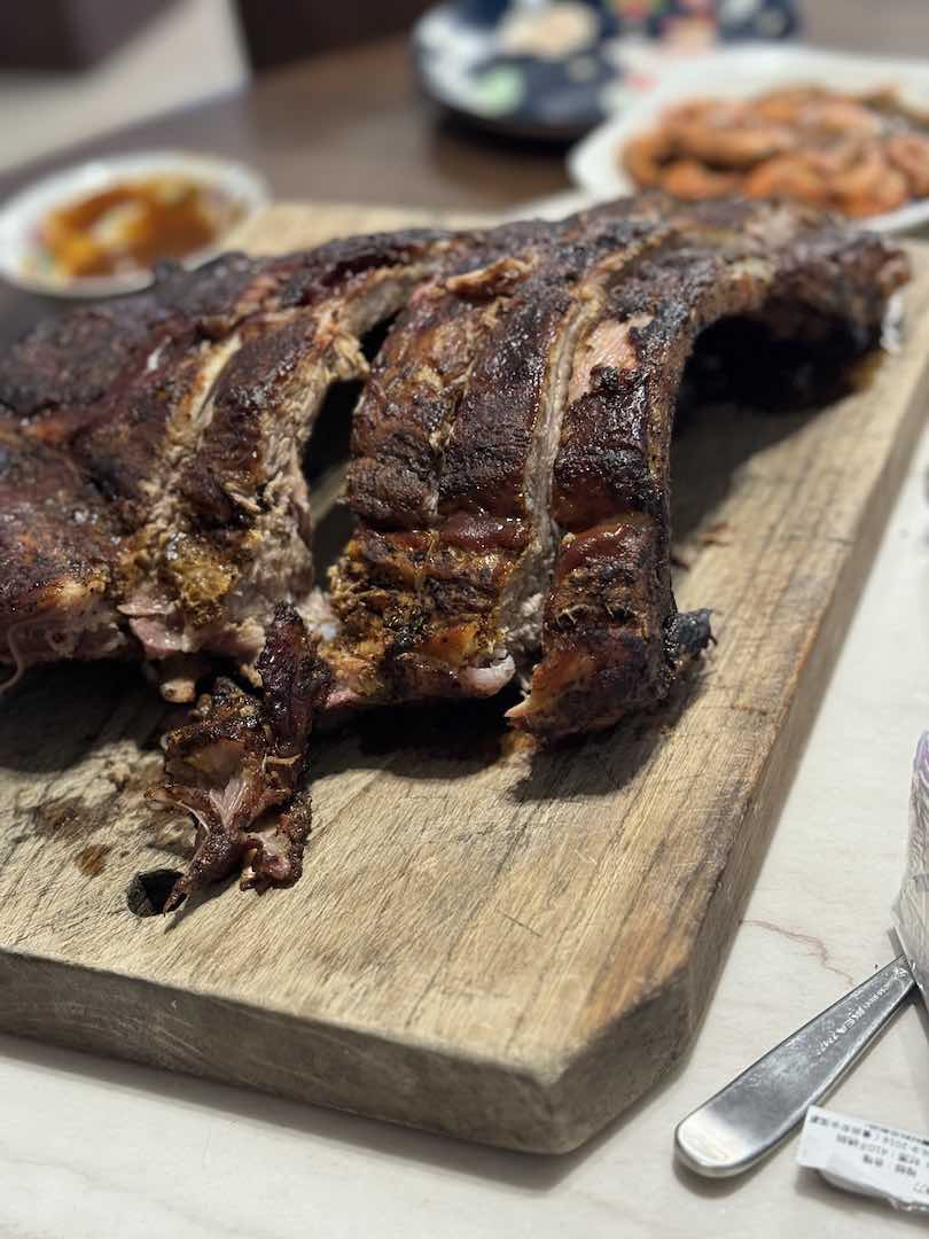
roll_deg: +7.8
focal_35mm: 48
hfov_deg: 30.3
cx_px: 464
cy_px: 620
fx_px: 1718
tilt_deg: -37.8
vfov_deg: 39.7
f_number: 1.78
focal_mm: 6.76
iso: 500
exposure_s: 1/33
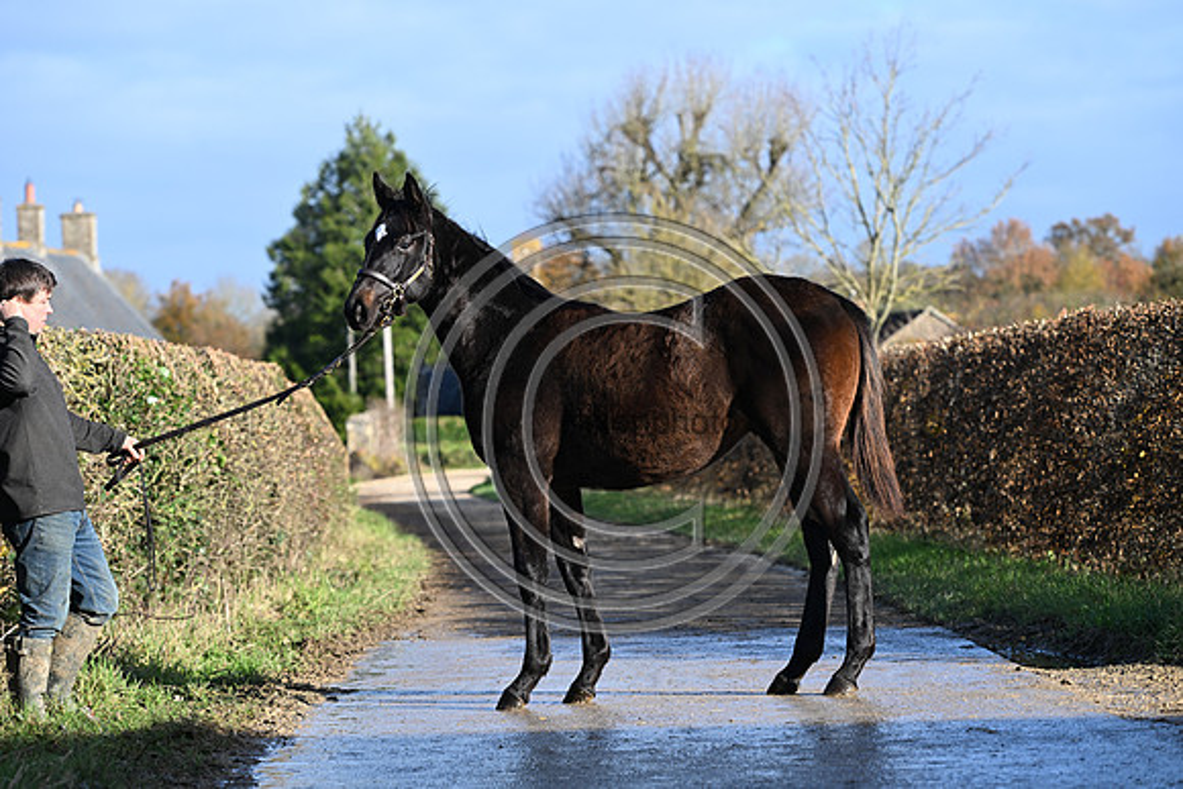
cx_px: 592
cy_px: 394
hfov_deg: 16.8
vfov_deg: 11.2
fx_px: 4010
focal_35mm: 122
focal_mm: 122
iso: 280
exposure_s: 1/1000
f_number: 4.5
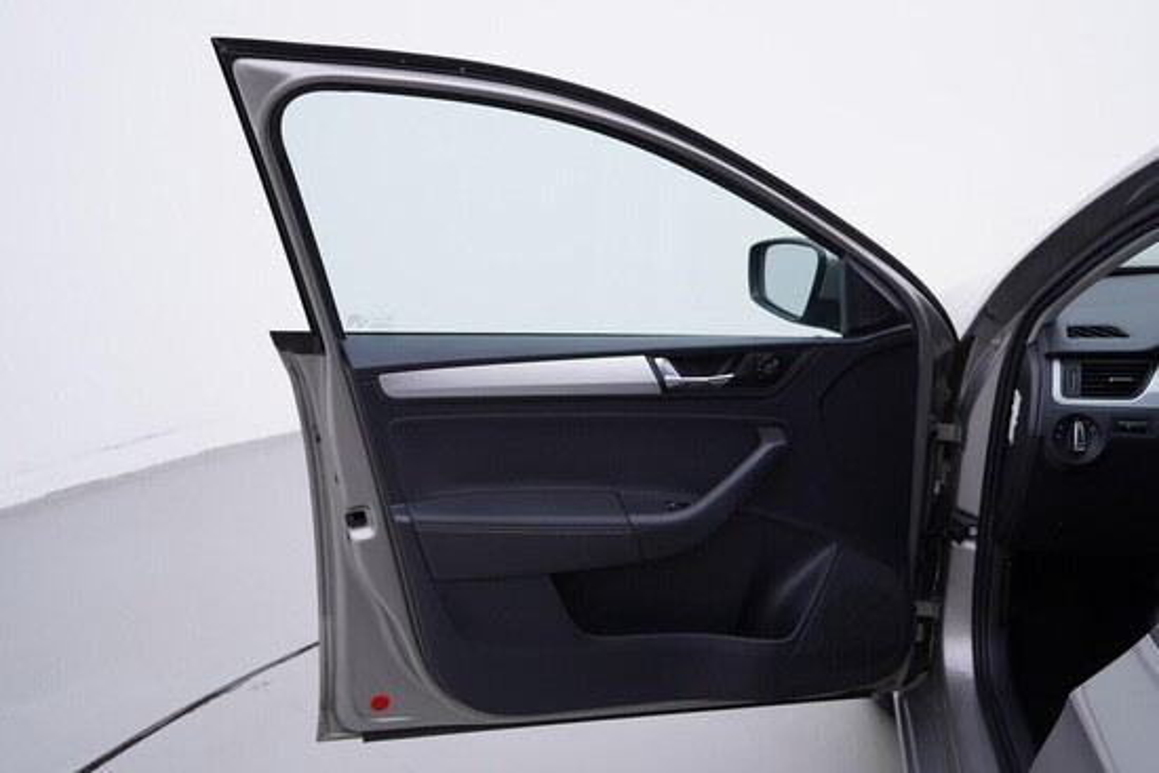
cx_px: 580
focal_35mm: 36
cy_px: 386
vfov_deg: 36.9
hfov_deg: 53.1
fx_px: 1159
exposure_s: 1/60
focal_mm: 24
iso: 125
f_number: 3.5
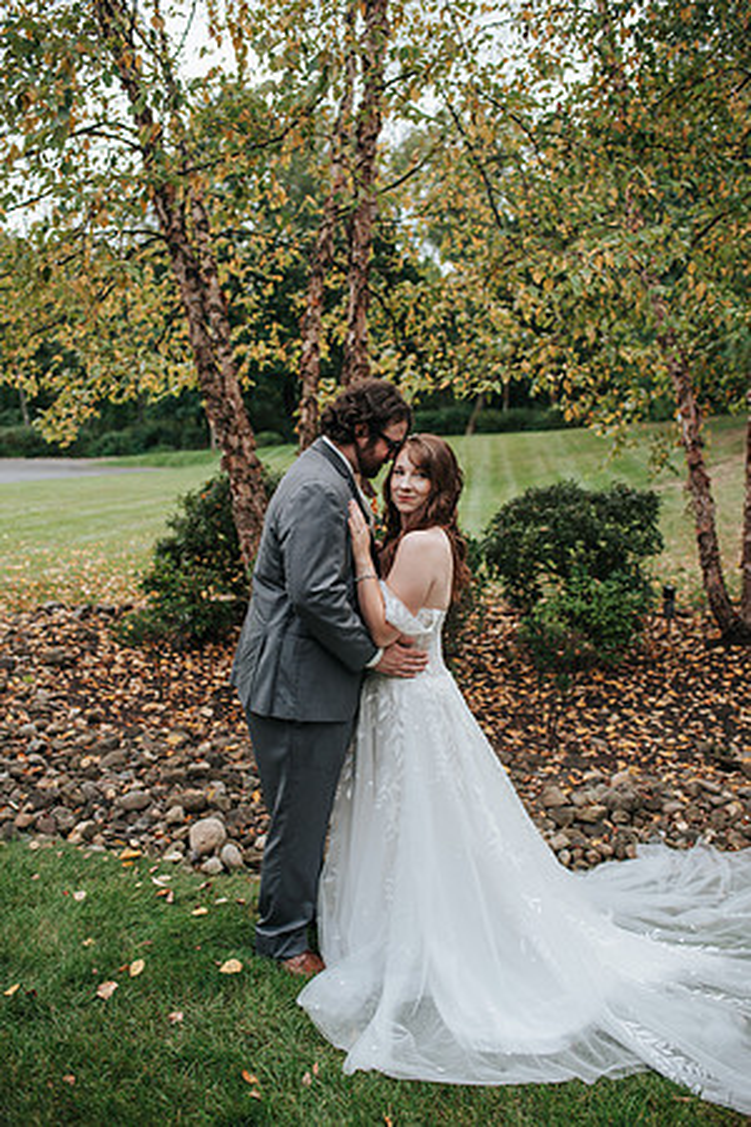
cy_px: 564
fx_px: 1095
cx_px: 376
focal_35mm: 35
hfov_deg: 37.9
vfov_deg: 54.4
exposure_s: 1/640
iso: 100
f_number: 2.8
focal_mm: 35
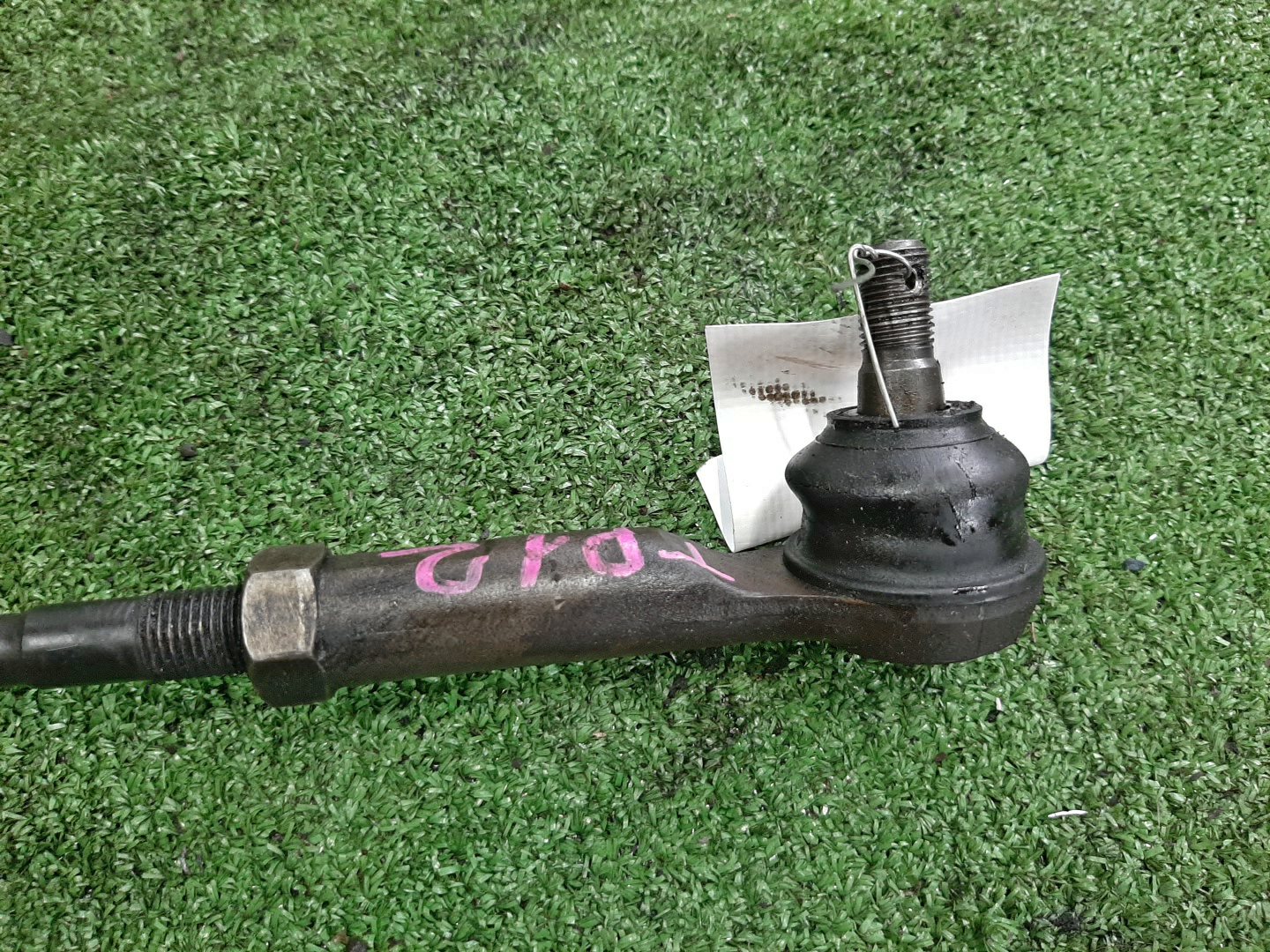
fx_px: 954
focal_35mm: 26
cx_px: 635
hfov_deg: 67.3
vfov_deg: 53.1
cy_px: 476
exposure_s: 1/50
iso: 166
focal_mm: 3.93
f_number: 1.7
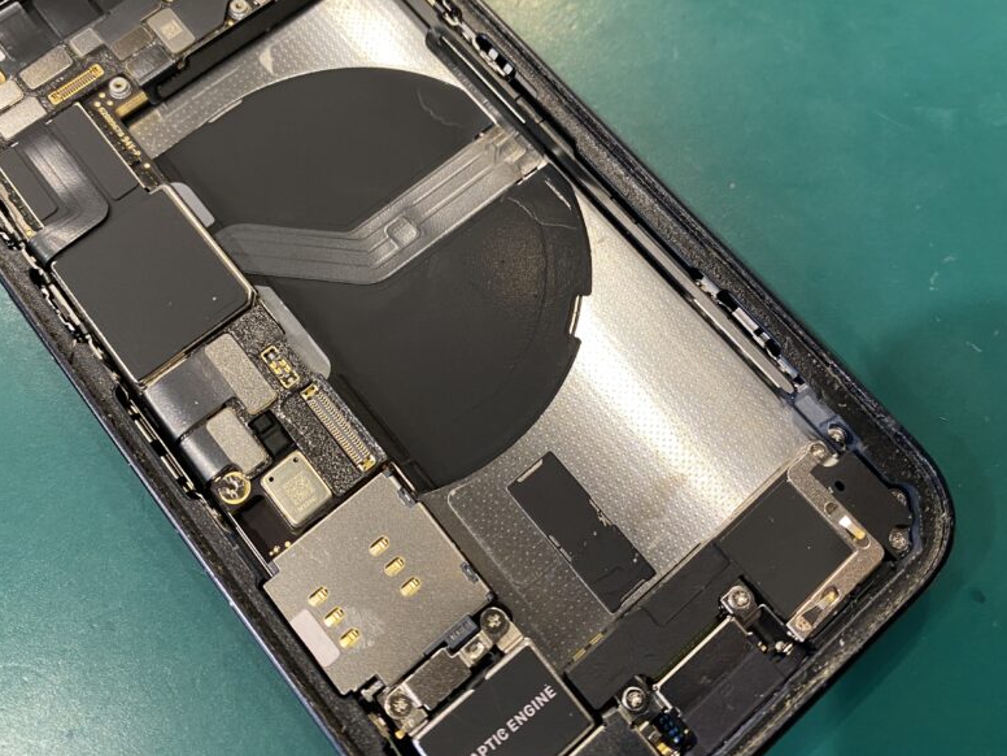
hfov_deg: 61.6
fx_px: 844
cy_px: 333
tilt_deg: -70.8
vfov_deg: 48.1
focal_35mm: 29
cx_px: 475
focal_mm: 4.25
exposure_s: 1/50
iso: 200
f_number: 1.8
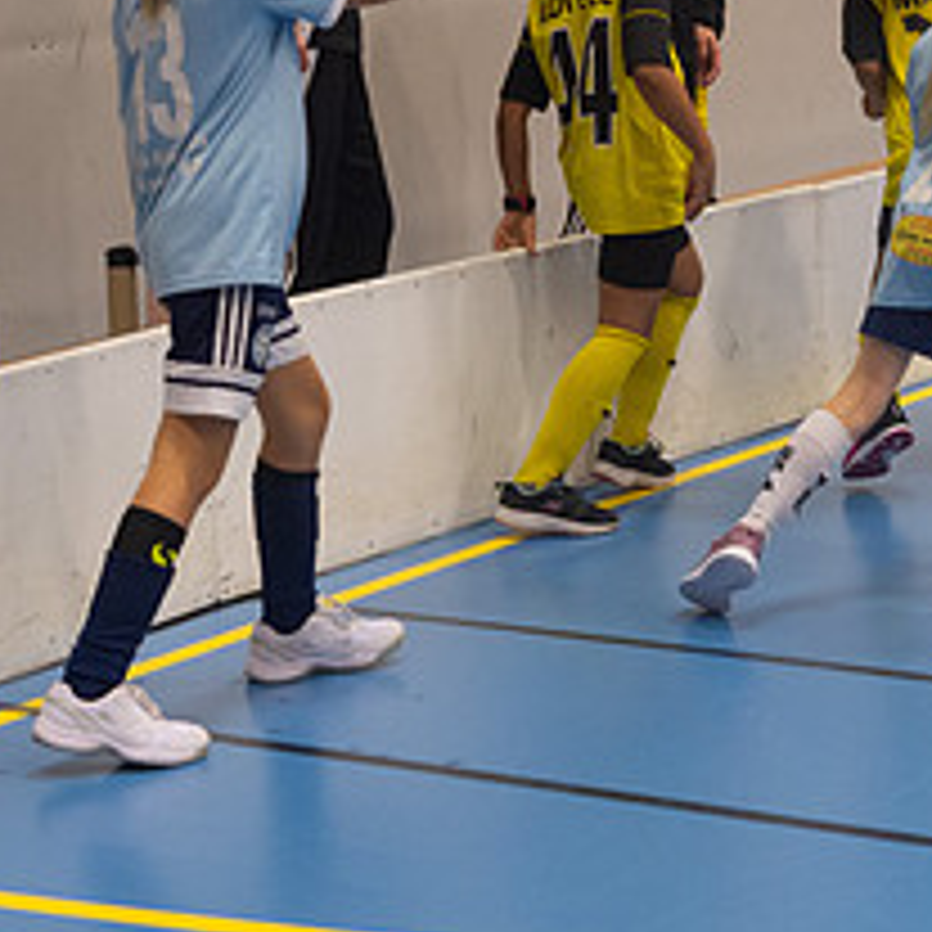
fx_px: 3473
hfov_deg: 15.3
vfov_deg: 15.2
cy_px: 149
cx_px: 612
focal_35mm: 114
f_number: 3.5
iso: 2800
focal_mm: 48
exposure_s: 1/400
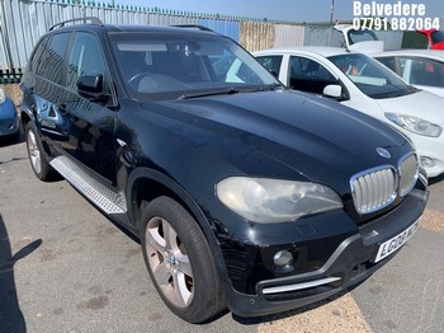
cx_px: 222
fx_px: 333
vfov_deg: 53.0
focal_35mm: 26
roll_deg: -0.8
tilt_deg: -13.3
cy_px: 166
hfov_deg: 67.3
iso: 25
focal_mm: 4.25
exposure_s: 1/1350
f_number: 1.8
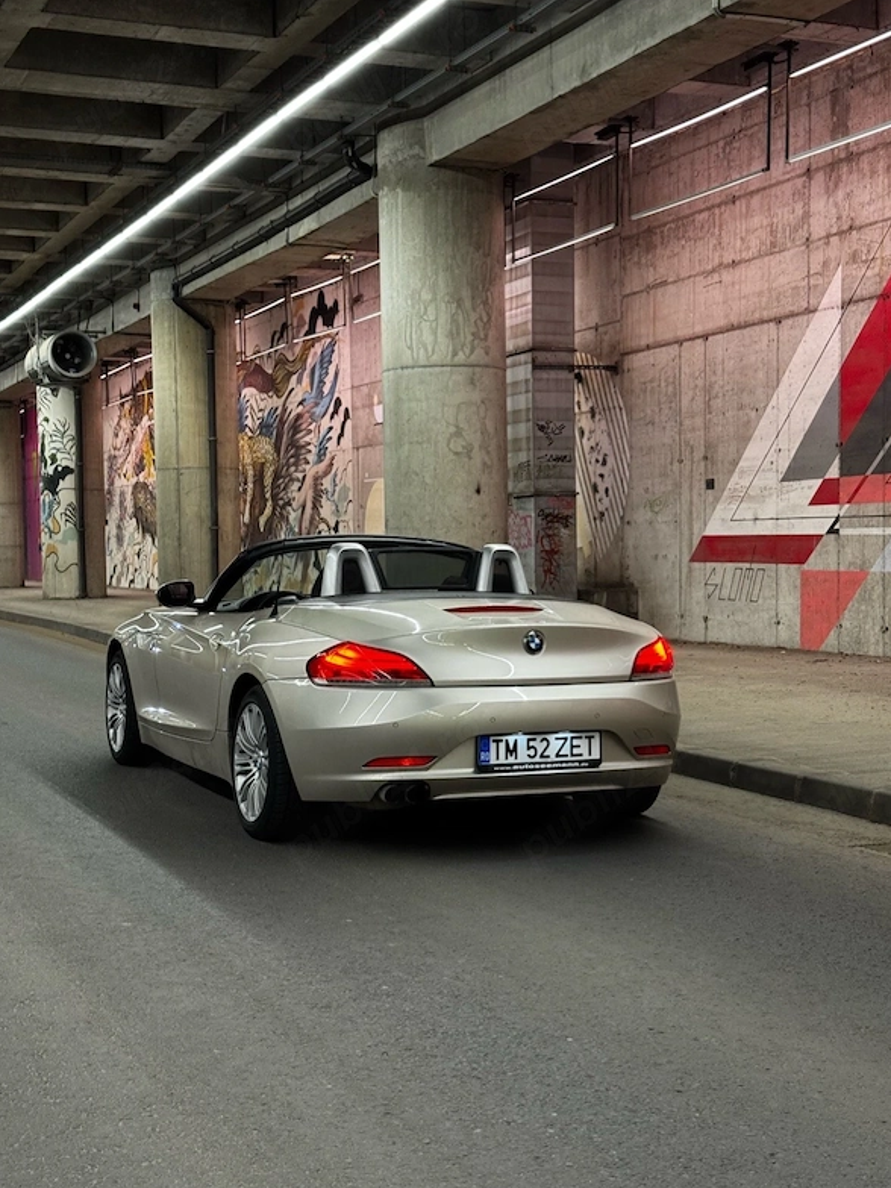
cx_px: 442
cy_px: 589
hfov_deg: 29.7
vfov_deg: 38.9
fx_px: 1682
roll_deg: +1.0
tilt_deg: -1.9
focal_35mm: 49
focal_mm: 6.76
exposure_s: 1/50
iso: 160
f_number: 1.78
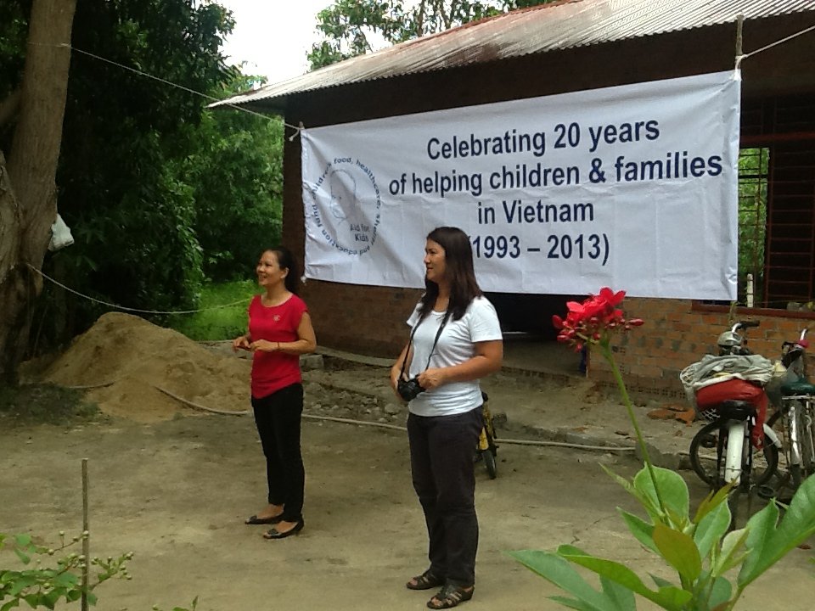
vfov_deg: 32.9
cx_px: 408
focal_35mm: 44
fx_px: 1036
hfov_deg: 42.9
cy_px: 306
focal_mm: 2.03
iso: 40
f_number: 2.4
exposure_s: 1/311
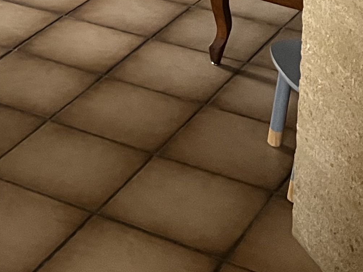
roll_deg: -1.0
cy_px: -227
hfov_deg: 18.4
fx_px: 1091
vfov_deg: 12.8
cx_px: -11
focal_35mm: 104
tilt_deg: -12.3
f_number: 1.6
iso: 500
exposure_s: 1/60
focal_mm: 5.1
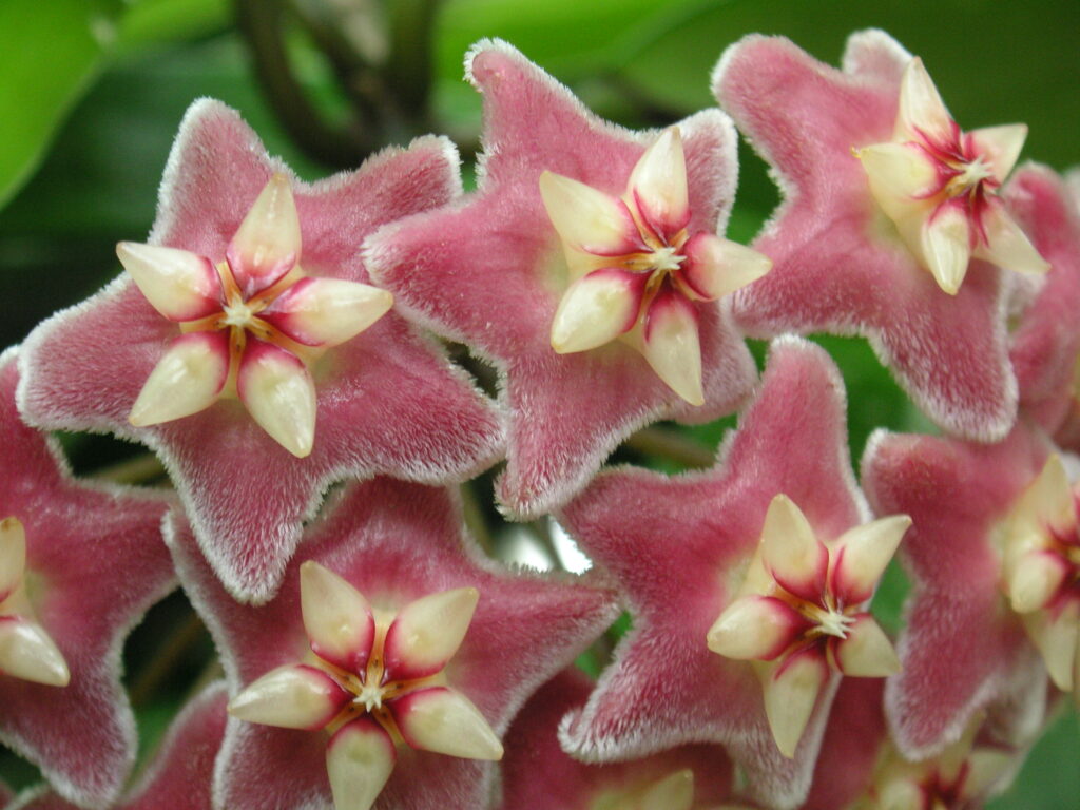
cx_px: 540
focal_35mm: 88
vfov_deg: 16.8
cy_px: 405
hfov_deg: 22.3
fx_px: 2746
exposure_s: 1/20
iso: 100
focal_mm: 14.6
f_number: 4.7
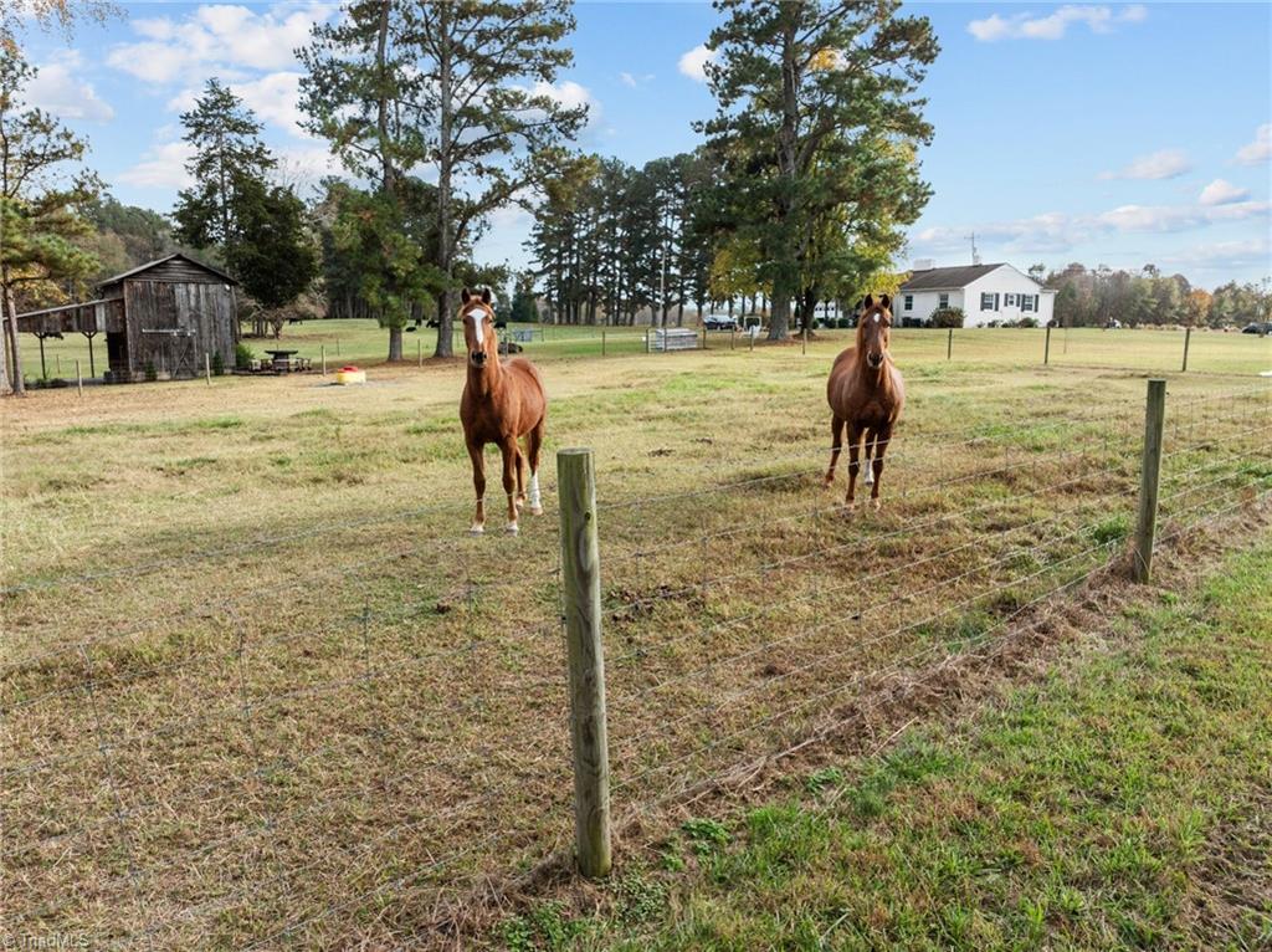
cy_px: 476
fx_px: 881
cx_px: 636
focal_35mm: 24
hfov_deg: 71.6
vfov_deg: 56.7
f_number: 2.8
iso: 400
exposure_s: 1/2000
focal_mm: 12.29
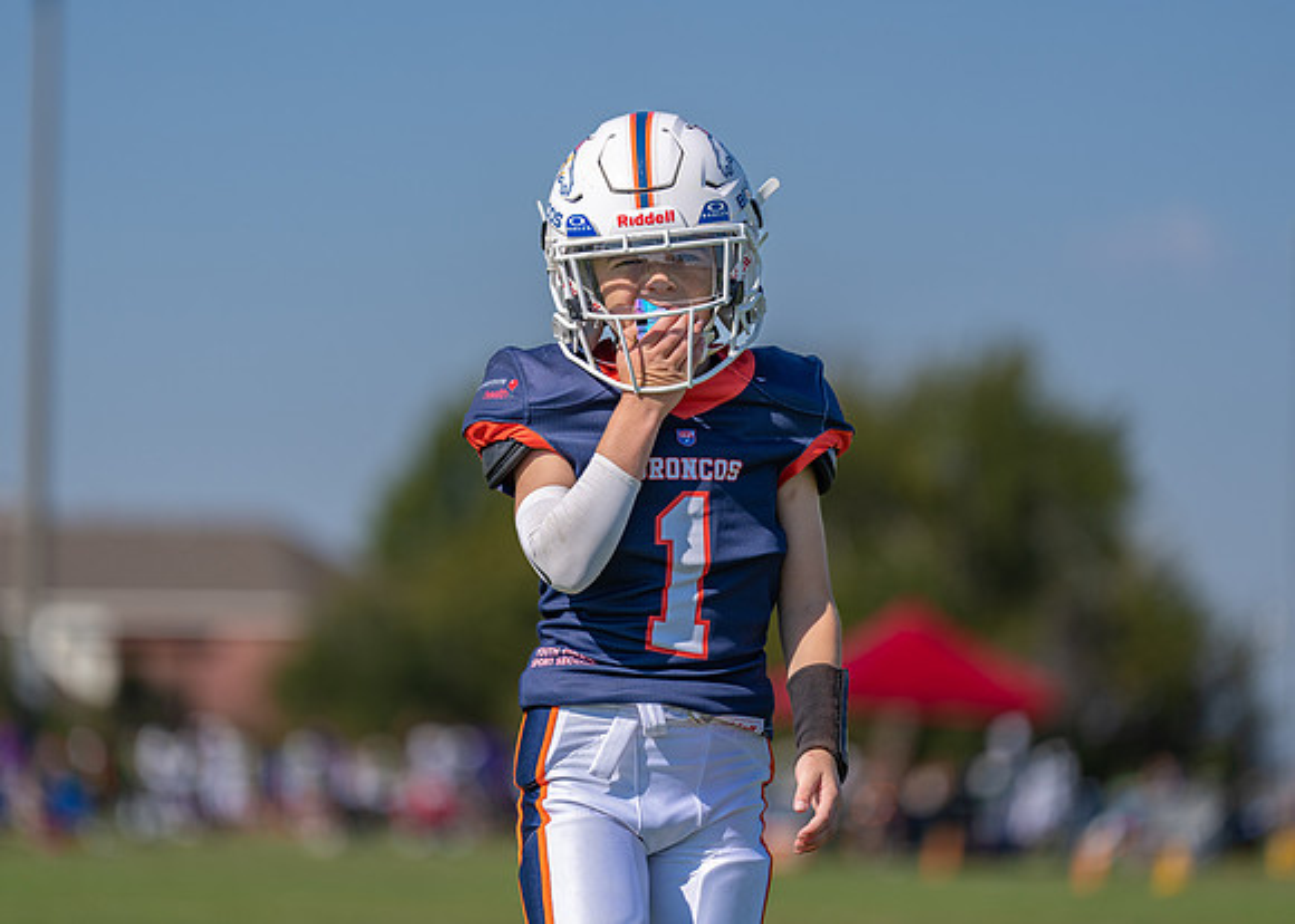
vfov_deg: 6.3
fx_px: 8436
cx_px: 609
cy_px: 419
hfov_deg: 8.8
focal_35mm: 229
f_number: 2.8
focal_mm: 200
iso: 100
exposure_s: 1/3200
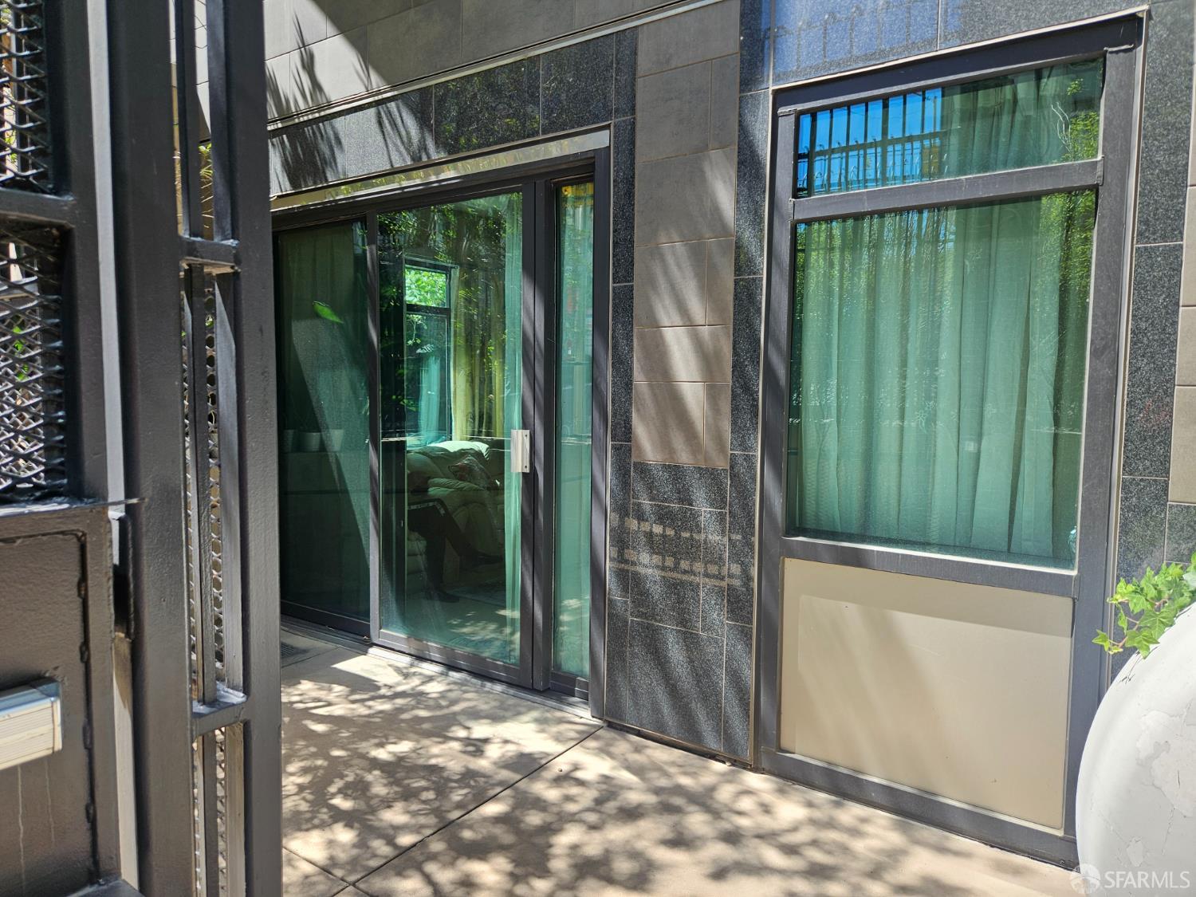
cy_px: 448
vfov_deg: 58.9
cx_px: 598
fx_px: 795
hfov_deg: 73.9
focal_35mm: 23
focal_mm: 5.4
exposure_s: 1/408
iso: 25
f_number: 1.8
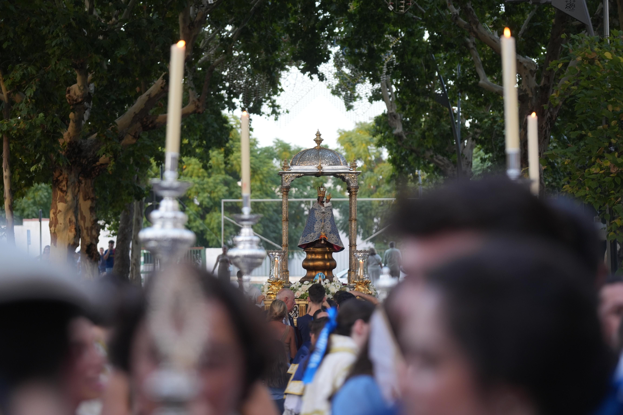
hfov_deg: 15.2
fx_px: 2336
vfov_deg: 10.2
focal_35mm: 135
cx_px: 312
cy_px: 208
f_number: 4
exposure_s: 1/200
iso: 640
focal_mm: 135
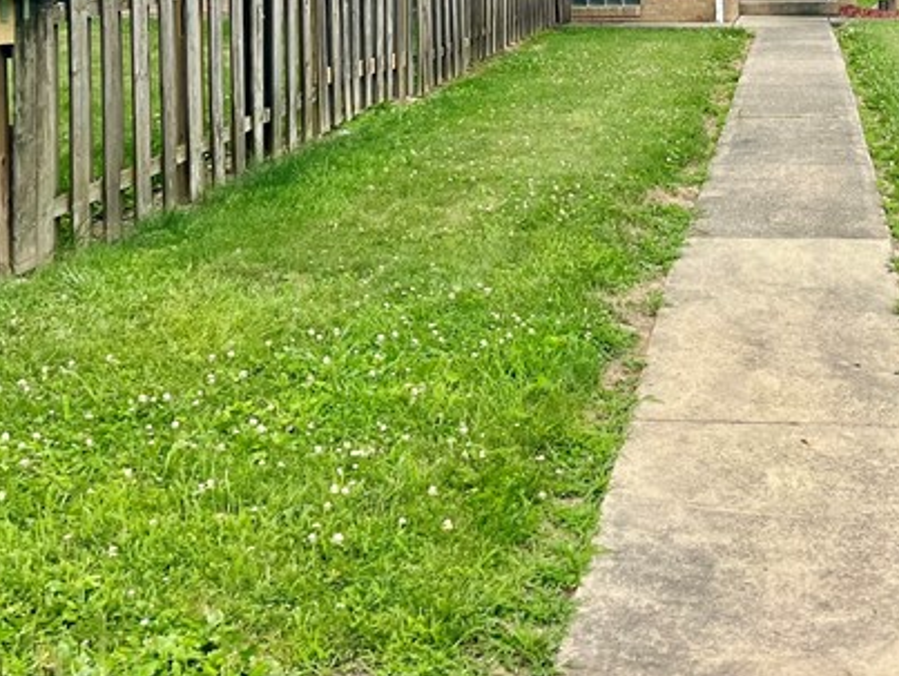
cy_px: -38
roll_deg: +1.1
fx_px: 1716
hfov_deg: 29.0
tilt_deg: -2.1
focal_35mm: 66
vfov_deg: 21.3
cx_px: 663
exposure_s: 1/5882
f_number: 1.5
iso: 50
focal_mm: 5.7
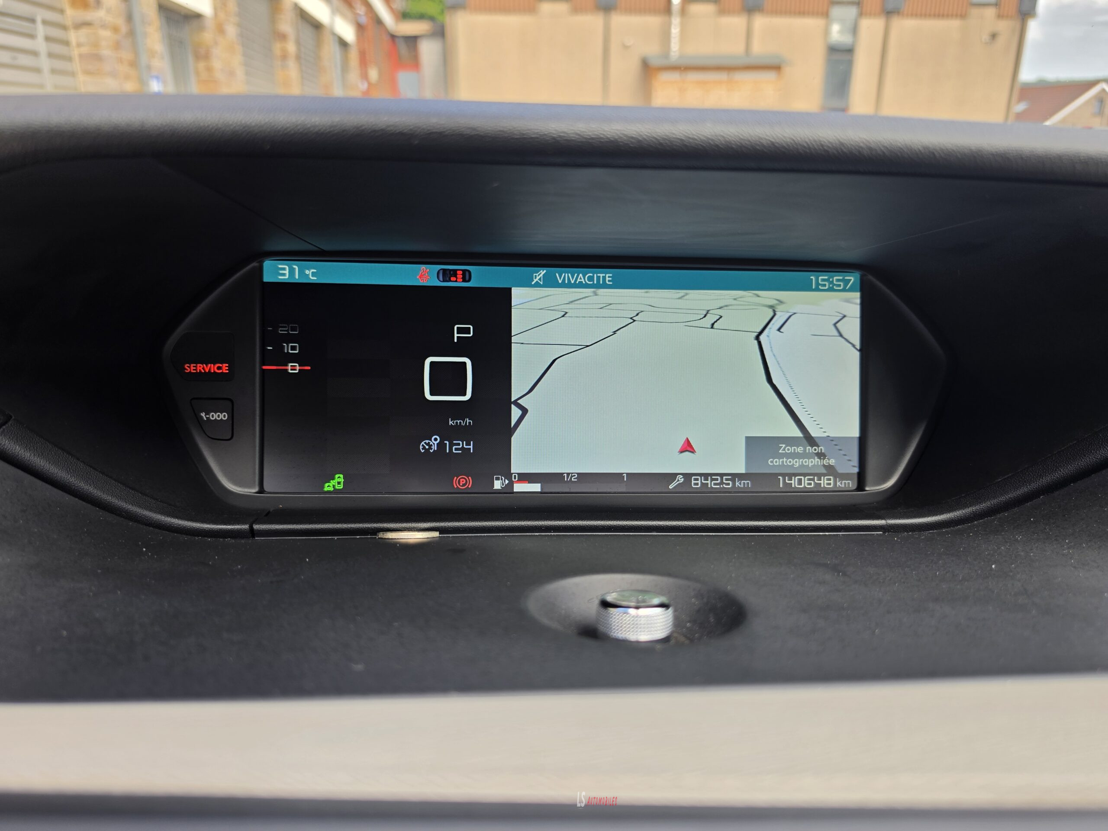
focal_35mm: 23
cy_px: 416
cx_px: 554
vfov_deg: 58.9
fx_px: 736
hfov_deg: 73.9
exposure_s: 1/359
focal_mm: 6.5
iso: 20
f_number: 1.4
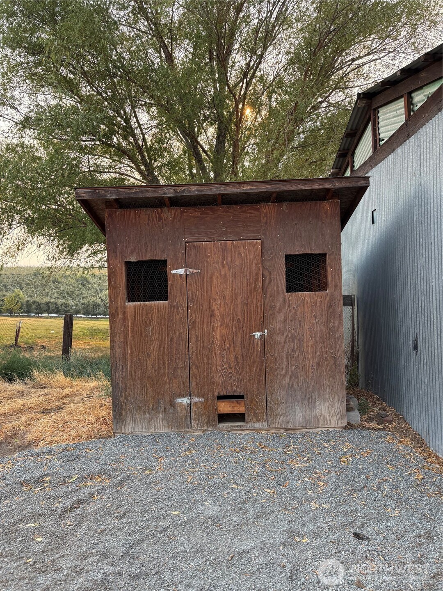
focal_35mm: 26
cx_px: 222
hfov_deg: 53.1
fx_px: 444
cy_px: 296
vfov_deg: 67.3
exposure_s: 1/323
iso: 50
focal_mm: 5.96
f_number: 1.6
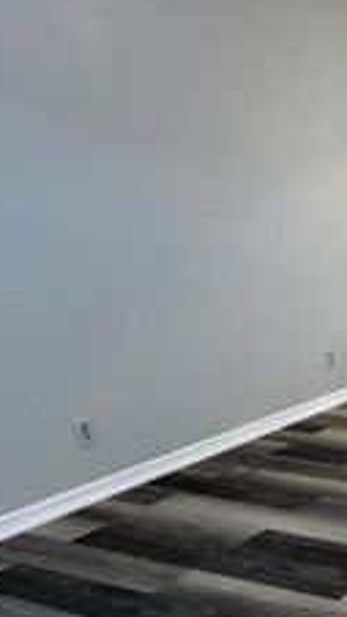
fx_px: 737
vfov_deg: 43.3
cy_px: 498
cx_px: 577
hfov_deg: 20.7
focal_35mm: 45
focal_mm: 2.22
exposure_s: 1/60
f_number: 2.2
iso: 320
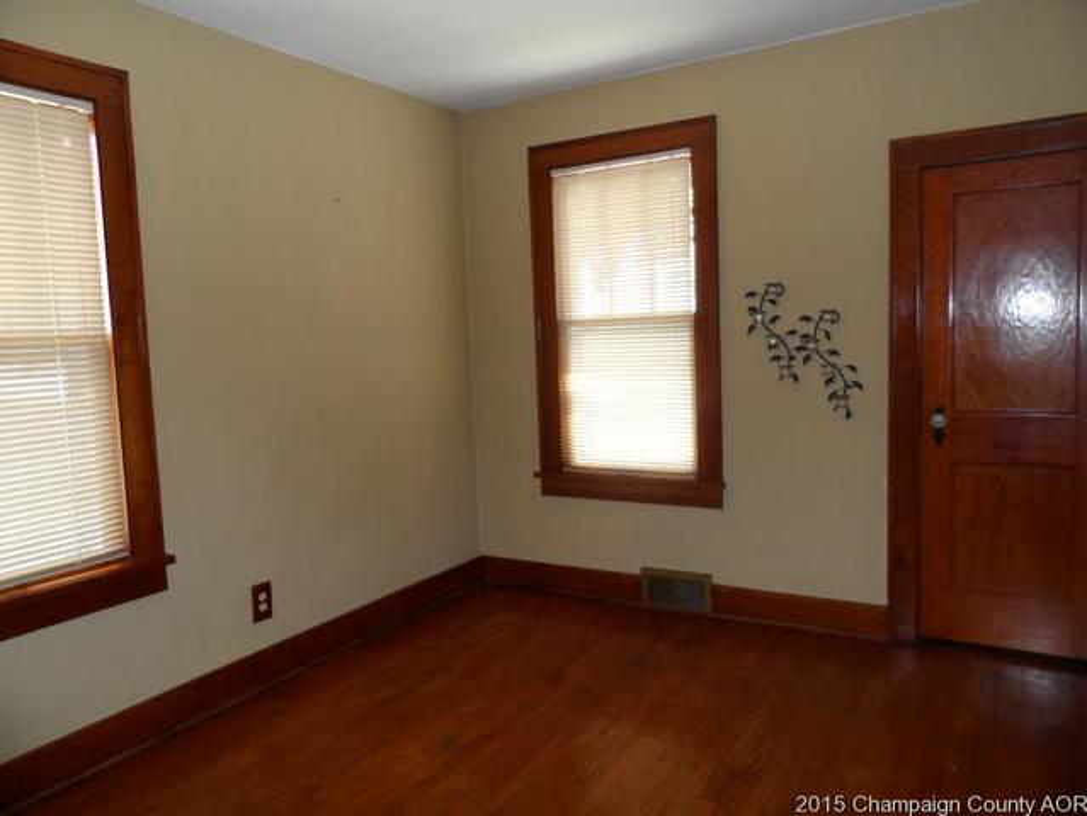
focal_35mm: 24
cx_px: 544
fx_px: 754
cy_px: 408
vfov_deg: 56.9
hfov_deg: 71.6
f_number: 3.2
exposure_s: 1/30
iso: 160
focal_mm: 4
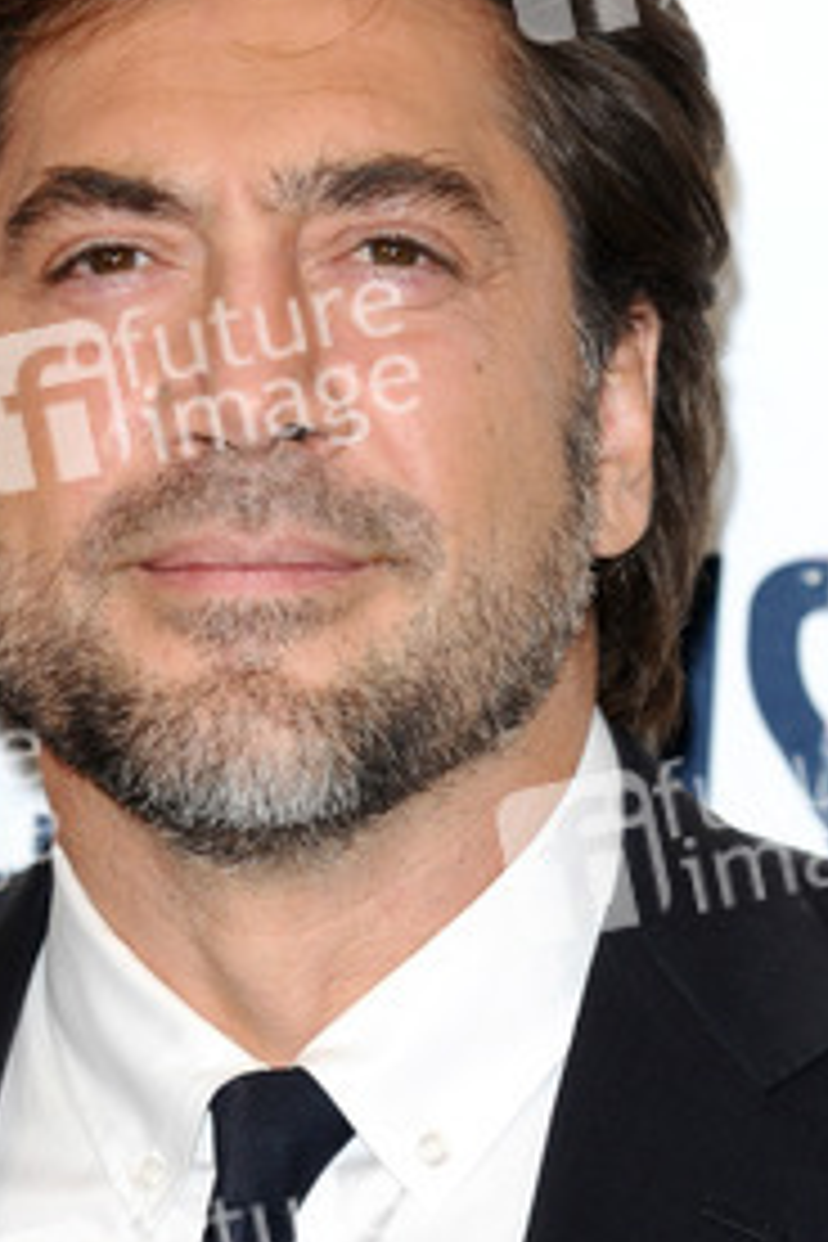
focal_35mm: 402
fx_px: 13858
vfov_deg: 5.1
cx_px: 322
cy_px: 612
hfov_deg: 3.4
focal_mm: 185
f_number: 5
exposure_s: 1/250
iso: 320
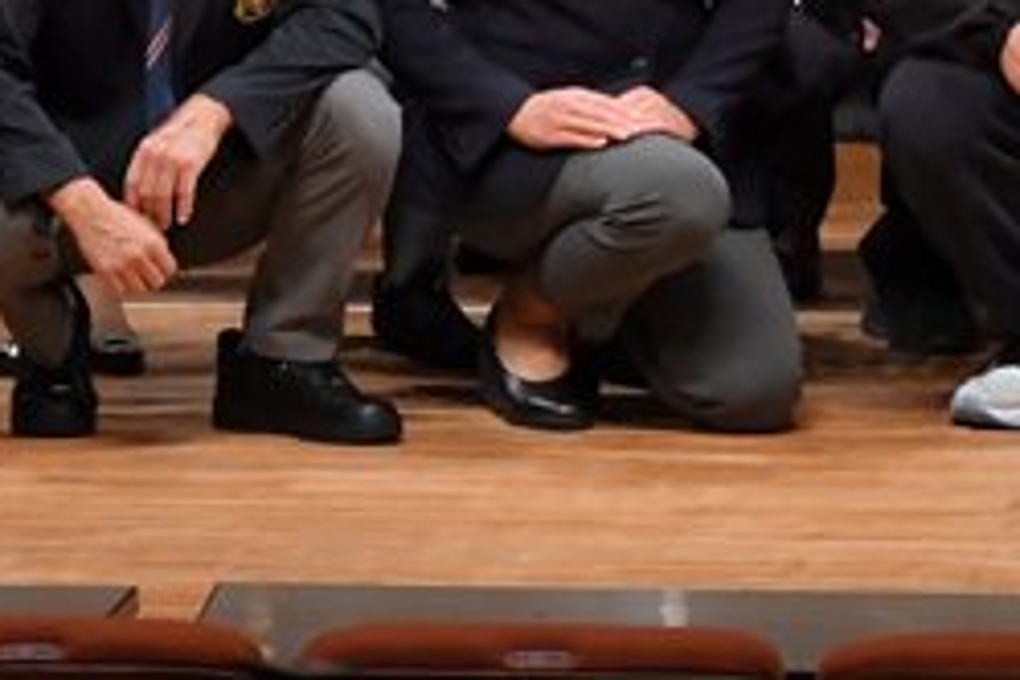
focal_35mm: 628
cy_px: -356
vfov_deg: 2.2
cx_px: -342
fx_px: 17792
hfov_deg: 3.3
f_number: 5.6
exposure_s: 1/400
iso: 6400
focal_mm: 135
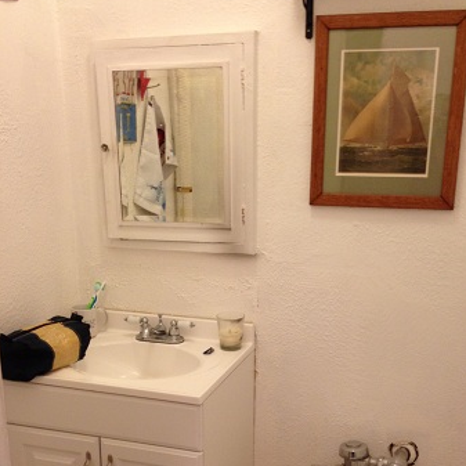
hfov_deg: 37.5
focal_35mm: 45
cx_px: 252
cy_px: 318
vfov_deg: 37.1
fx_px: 685
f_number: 2.4
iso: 125
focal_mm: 4.28
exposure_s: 1/20
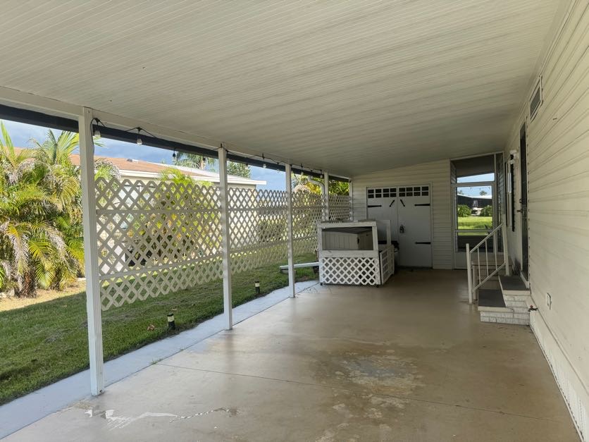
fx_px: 408
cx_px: 294
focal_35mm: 24
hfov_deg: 71.6
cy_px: 221
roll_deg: +1.6
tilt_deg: -2.3
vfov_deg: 56.8
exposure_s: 1/1112
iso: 80
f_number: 1.78
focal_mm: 6.76
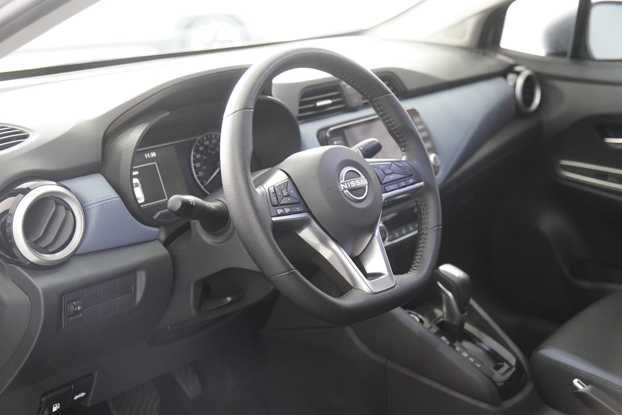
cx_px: 311
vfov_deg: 27.3
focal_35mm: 50
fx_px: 855
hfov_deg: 40.0
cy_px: 208
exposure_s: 1/160
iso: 3200
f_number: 2.8
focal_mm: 33
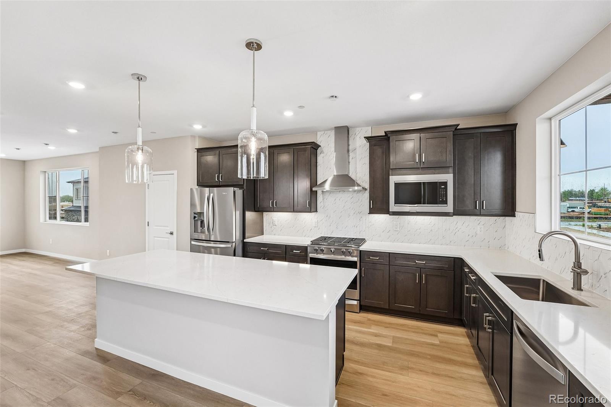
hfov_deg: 104.3
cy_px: 204
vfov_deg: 81.2
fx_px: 238
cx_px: 306
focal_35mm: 14
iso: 400
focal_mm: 14
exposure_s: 1/25
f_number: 8
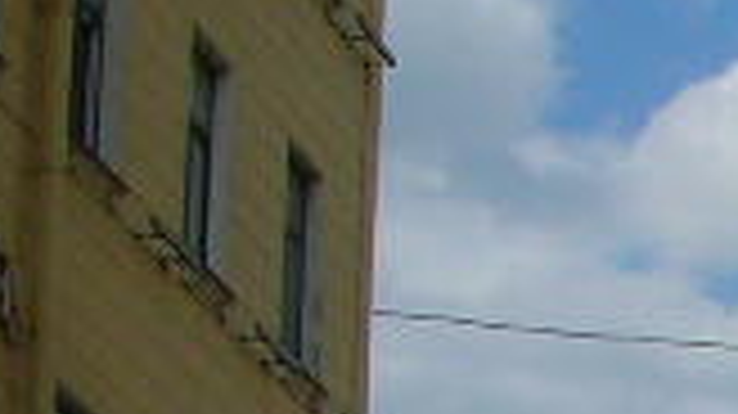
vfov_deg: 5.0
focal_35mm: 238
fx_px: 4654
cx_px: 1696
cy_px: 954
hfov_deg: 8.4
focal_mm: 5.8
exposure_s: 1/248
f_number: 8.5
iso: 50
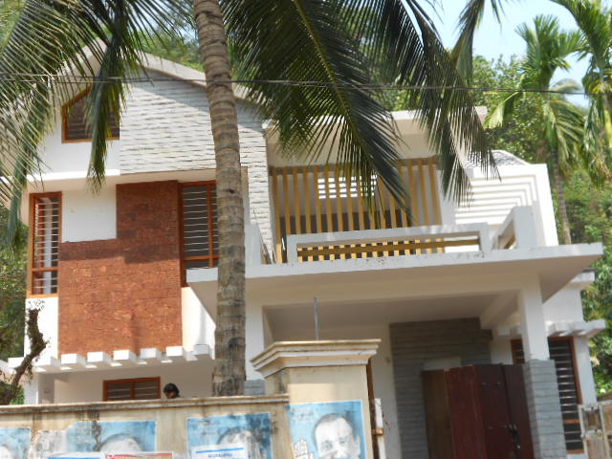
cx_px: 306
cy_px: 230
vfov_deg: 29.7
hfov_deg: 38.9
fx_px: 866
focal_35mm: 49
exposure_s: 1/250
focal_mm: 9
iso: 80
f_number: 4.5
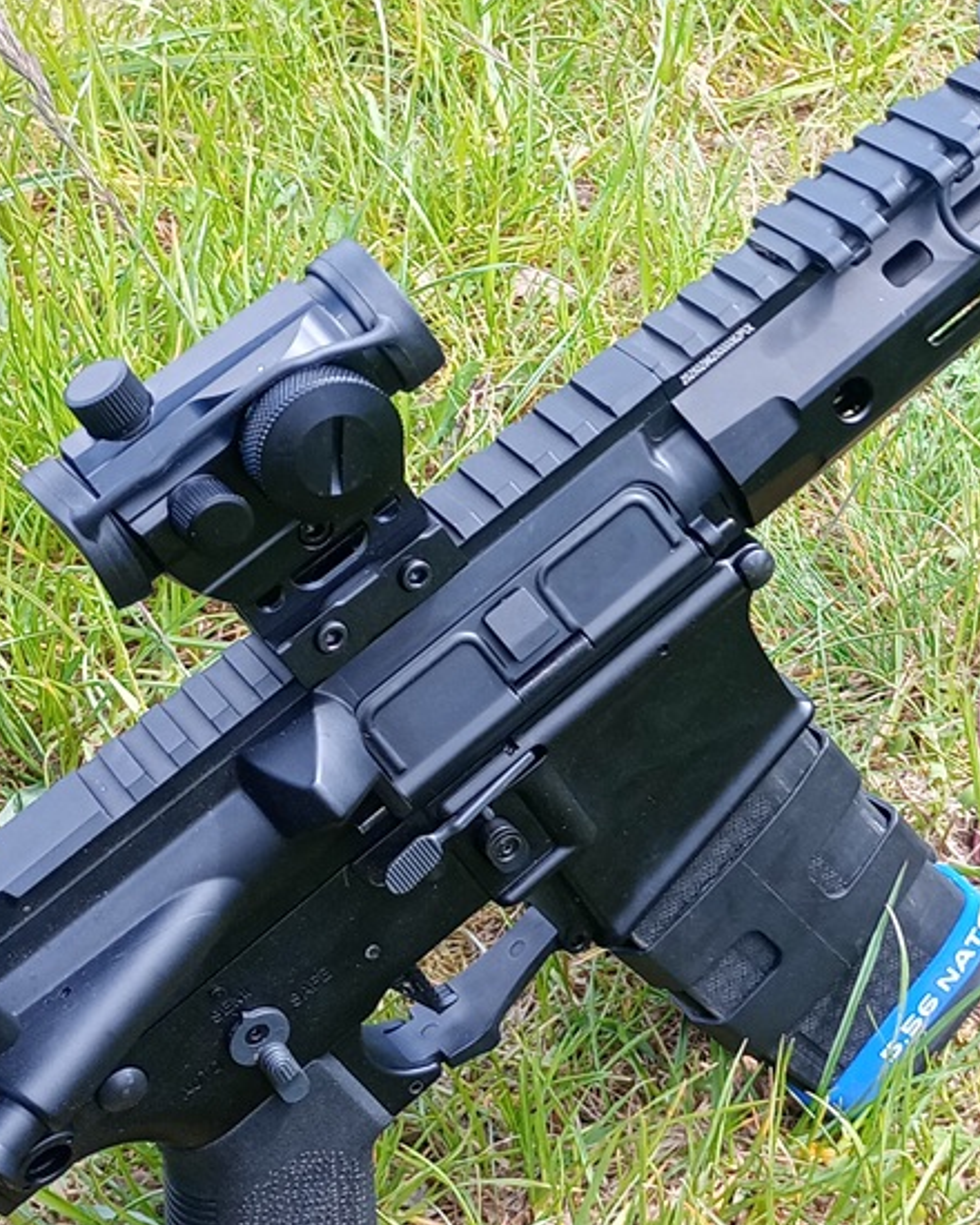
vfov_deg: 28.2
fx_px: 2429
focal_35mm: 67
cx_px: 957
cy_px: 474
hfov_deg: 22.0
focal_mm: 4.27
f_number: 1.8
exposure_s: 1/100
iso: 122
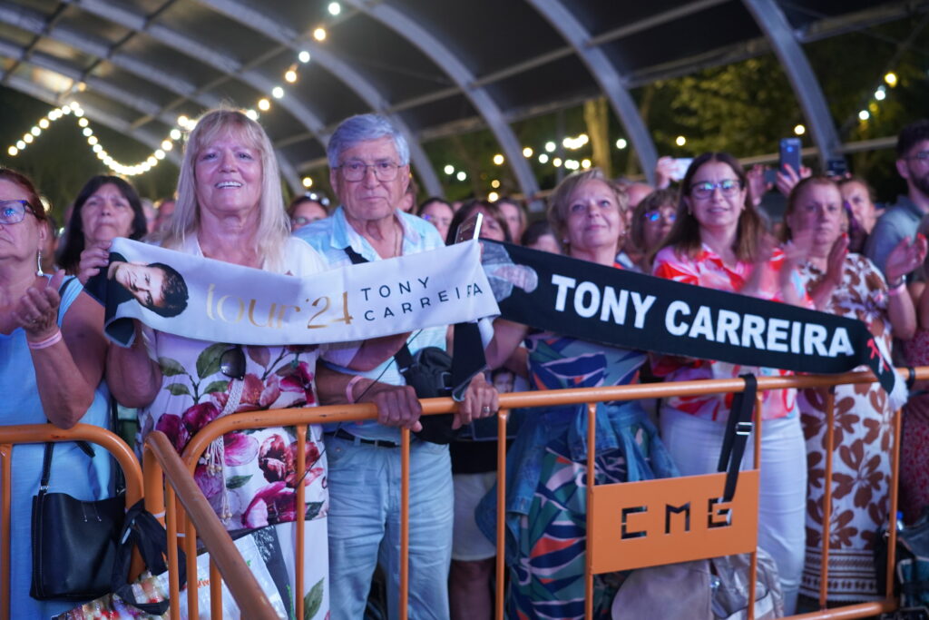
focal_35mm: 49
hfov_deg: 40.3
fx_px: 1265
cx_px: 464
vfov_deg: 27.5
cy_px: 310
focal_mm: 49
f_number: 4
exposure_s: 1/60
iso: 2500
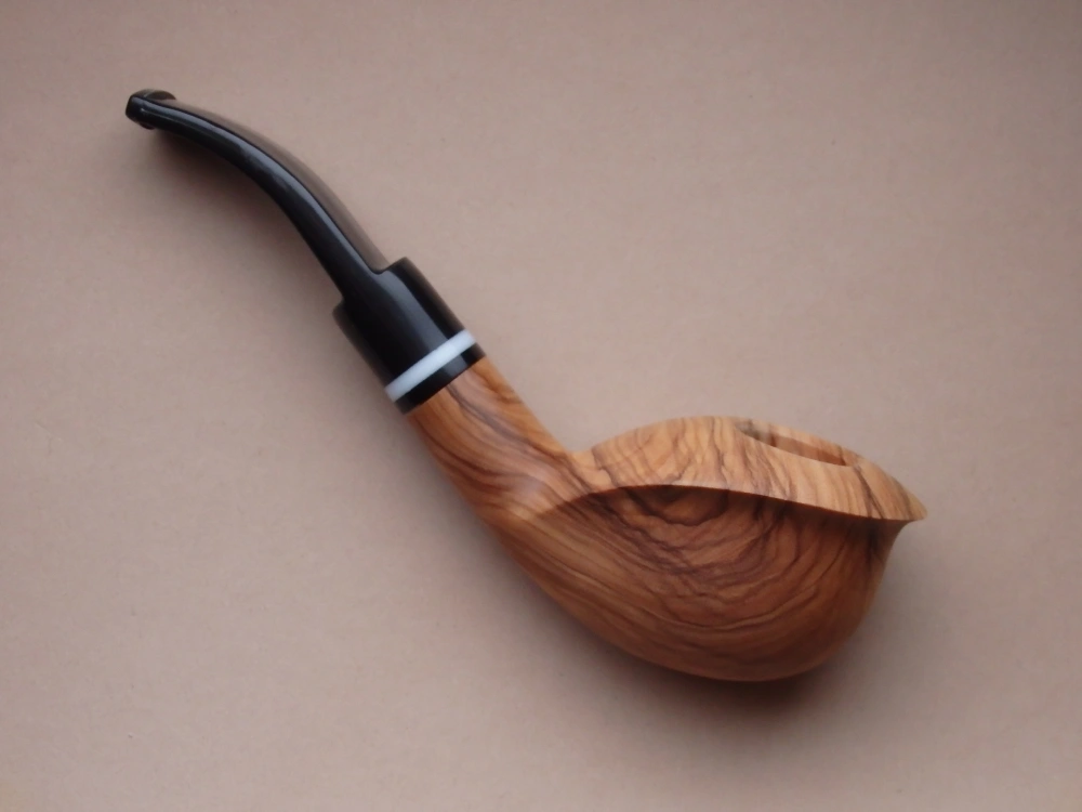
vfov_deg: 24.4
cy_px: 406
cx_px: 541
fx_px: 1875
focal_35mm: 60
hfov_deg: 32.2
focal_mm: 10.8
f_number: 4.2
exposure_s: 1/60
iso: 640
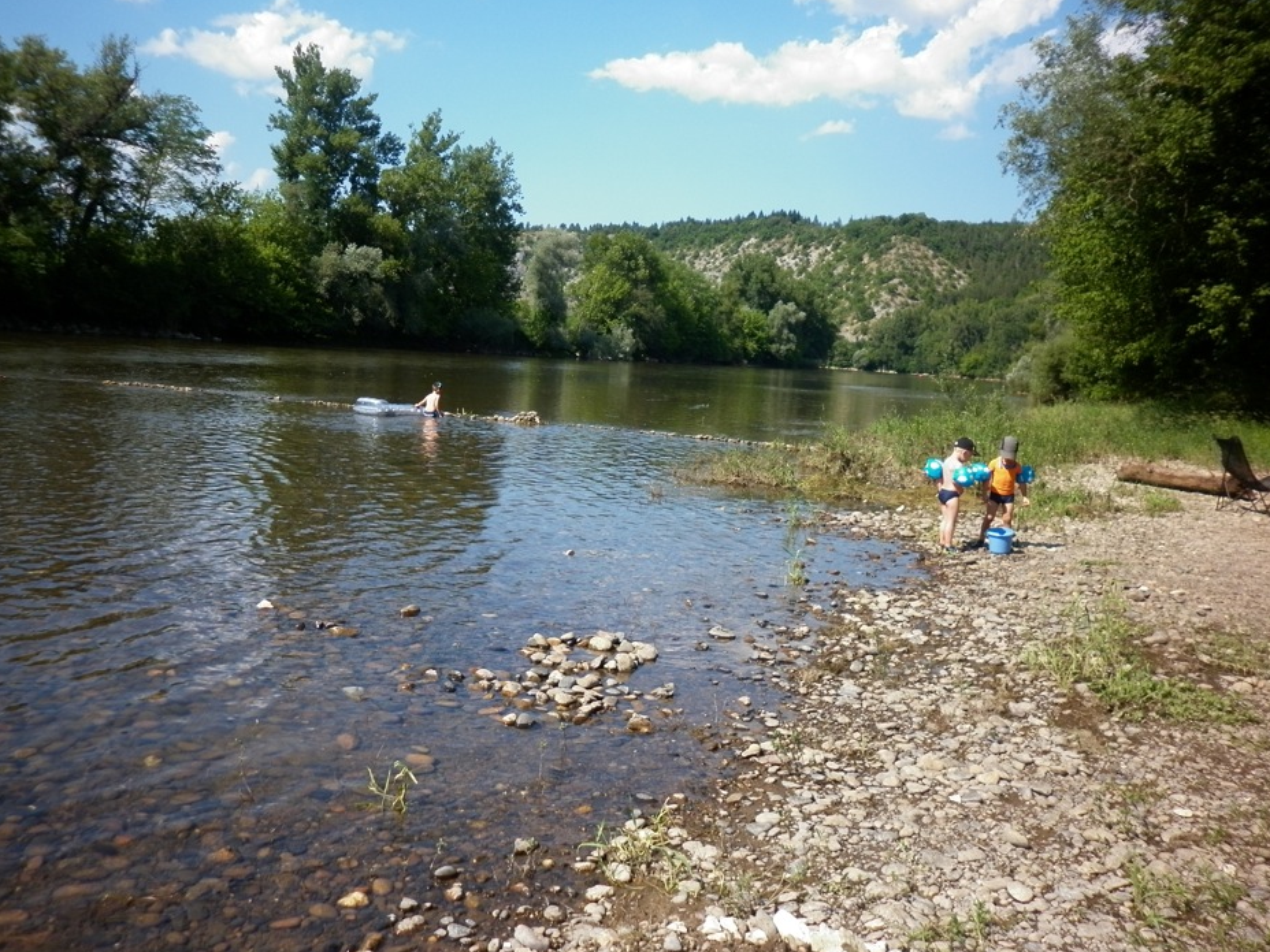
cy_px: 440
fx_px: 1174
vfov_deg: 44.1
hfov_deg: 56.8
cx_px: 608
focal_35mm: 32
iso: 80
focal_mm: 5.3
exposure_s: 1/1000
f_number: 2.8
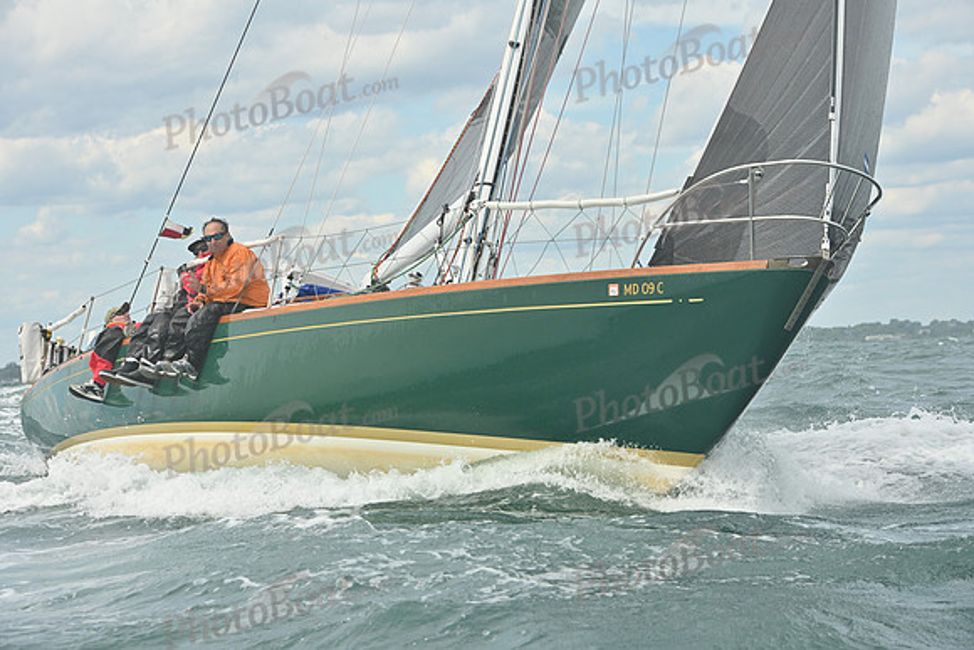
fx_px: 3031
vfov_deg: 12.2
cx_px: 487
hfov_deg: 18.3
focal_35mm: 112
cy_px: 325
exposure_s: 1/1250
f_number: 9
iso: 320
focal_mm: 112
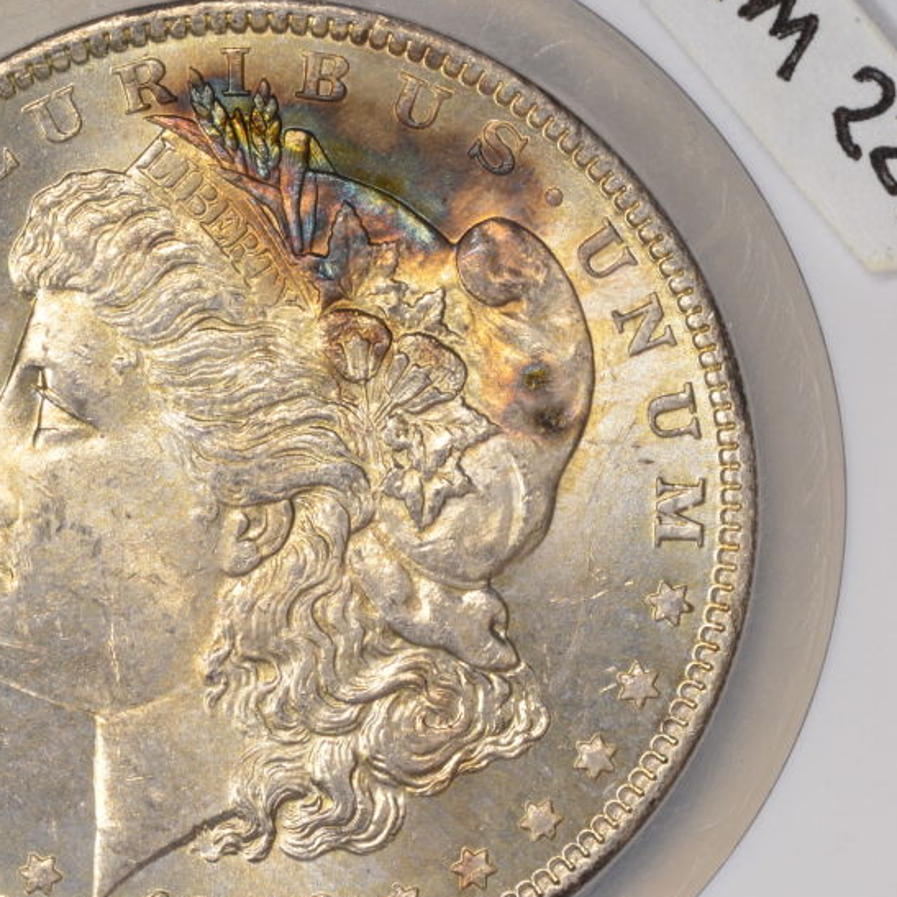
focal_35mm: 349
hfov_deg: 5.0
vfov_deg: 5.0
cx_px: 80
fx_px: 10232
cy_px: 494
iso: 400
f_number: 10
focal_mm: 150
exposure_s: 1/20
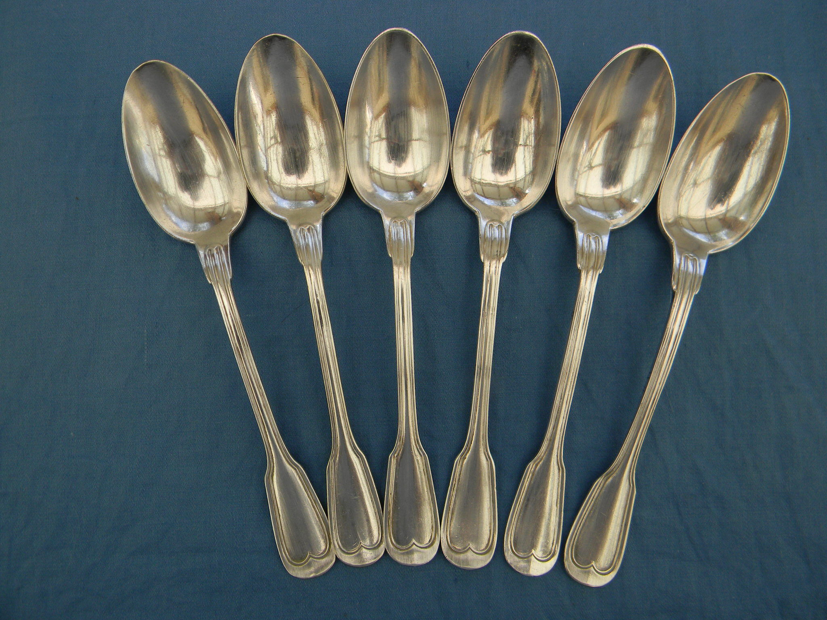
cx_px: 414
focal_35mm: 28
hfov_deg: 63.4
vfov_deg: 49.7
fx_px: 669
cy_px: 310
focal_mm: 5
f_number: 3.5
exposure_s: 1/412
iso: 80
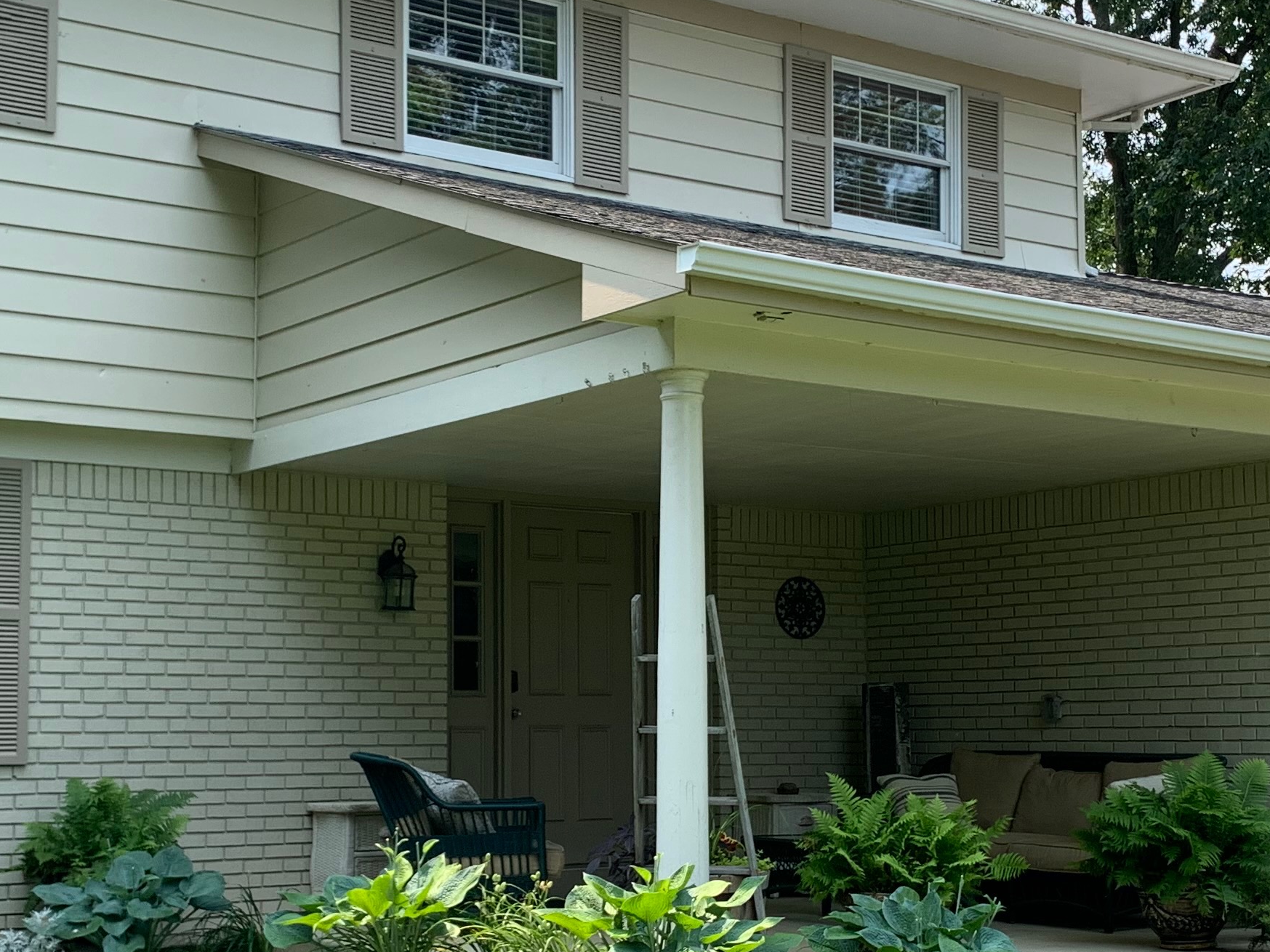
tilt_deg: +4.5
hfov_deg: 32.2
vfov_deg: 24.3
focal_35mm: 60
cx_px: 672
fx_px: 2201
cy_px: 608
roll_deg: +1.0
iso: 25
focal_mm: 4.25
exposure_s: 1/518
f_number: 1.8
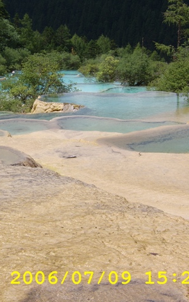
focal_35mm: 88
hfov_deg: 14.7
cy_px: 151
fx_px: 725
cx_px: 21
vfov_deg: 23.5
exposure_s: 1/125
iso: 50
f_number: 9.5
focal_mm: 16.25
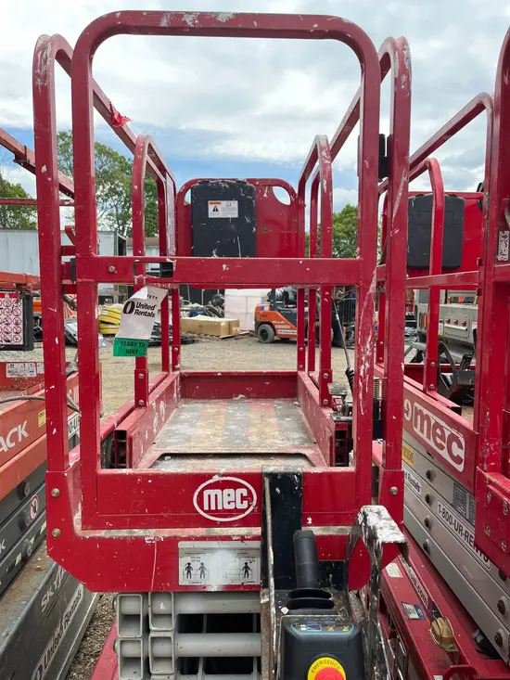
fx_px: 511
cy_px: 340
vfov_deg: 67.3
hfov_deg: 53.1
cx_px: 255
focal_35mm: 26
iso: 50
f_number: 1.6
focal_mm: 5.1
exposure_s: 1/871
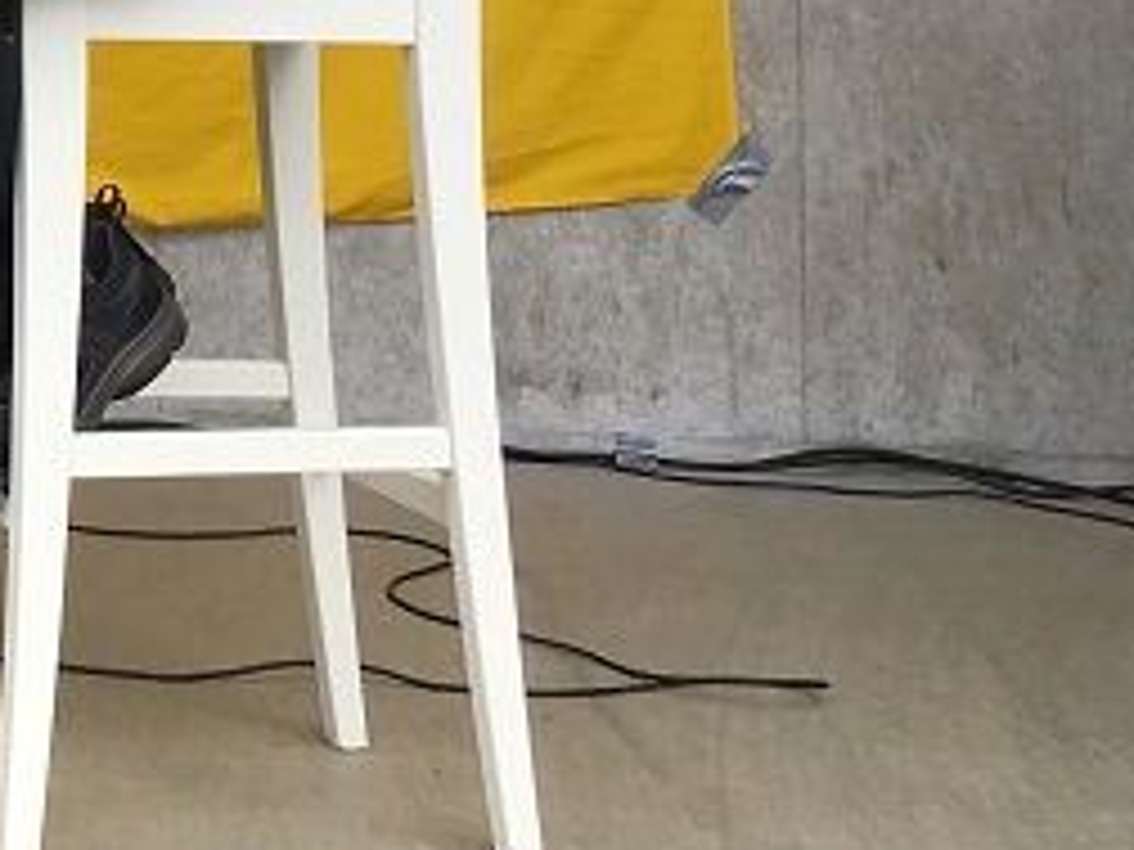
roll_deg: -0.4
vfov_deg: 15.0
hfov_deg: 18.8
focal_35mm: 93
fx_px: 3047
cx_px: -511
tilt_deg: +2.7
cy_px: -317
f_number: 2.2
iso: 25
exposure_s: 1/248
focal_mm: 4.15
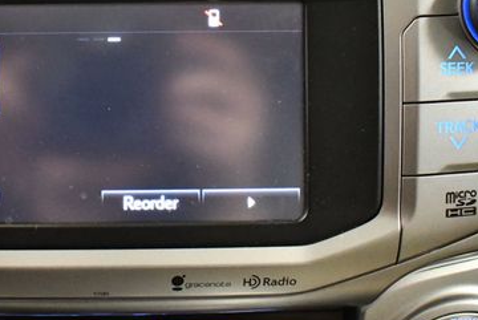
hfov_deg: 30.7
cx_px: 101
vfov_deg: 21.2
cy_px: 109
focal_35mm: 64
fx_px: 851
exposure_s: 1/60
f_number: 3.5
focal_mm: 18
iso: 5600
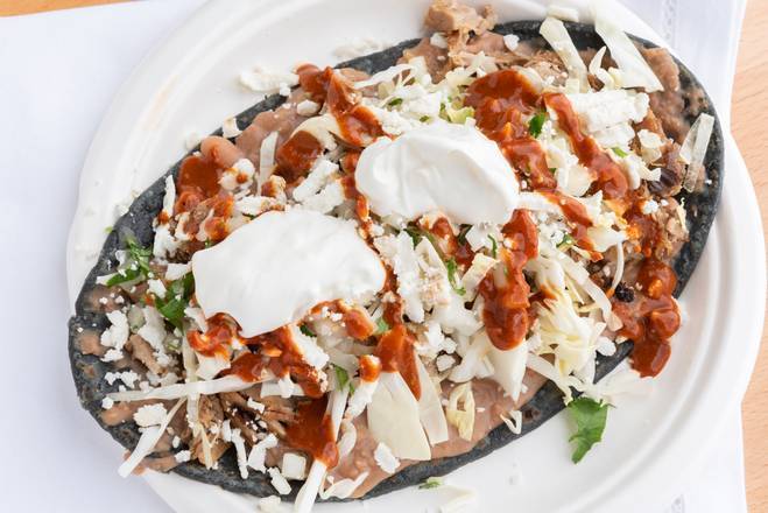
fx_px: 1323
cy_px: 256
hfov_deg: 32.4
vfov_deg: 21.9
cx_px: 384
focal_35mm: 62
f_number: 13
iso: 100
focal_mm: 62
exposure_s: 1/200
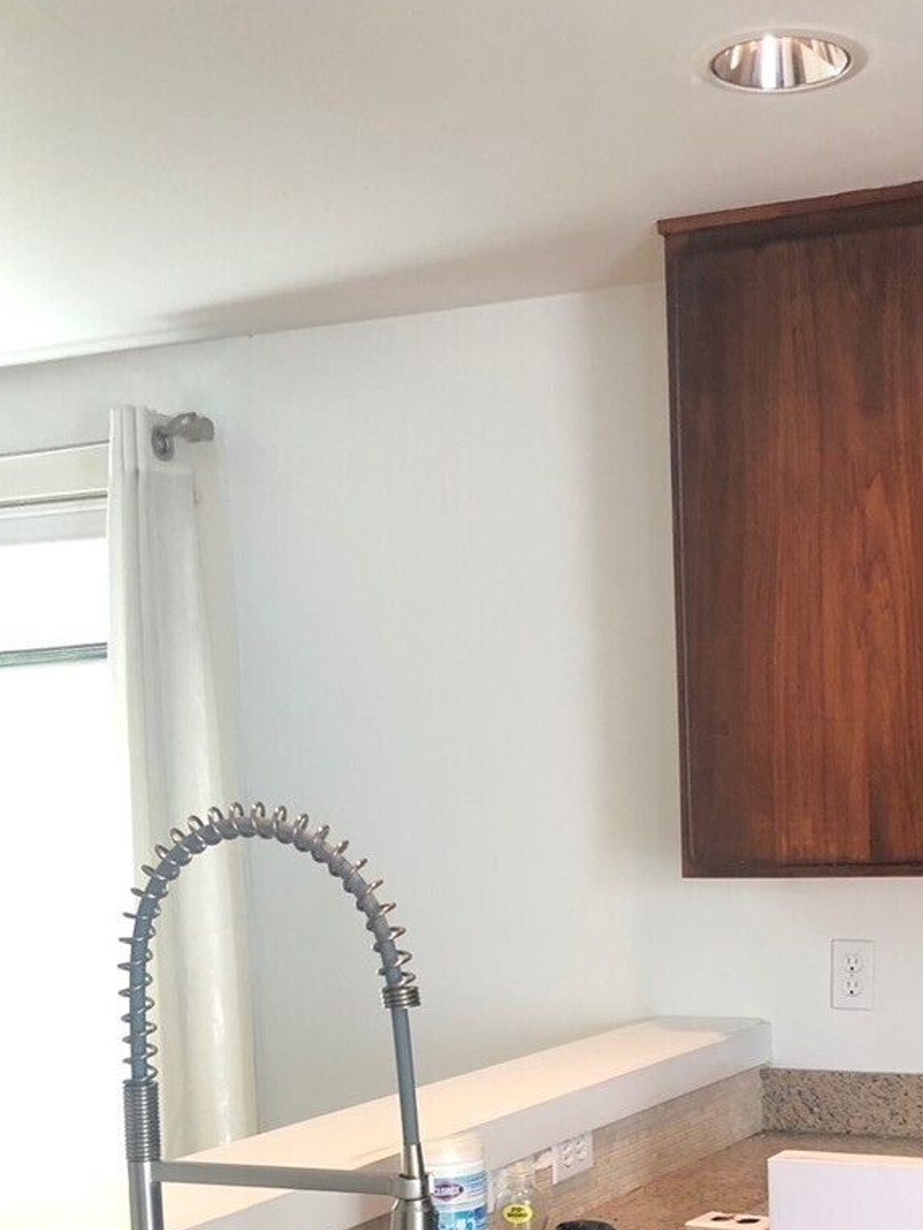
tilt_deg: -7.8
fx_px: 1884
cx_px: 757
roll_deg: +1.3
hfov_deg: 26.9
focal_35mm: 53
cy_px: 1093
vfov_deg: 34.3
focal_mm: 4
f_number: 1.8
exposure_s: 1/24
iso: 40
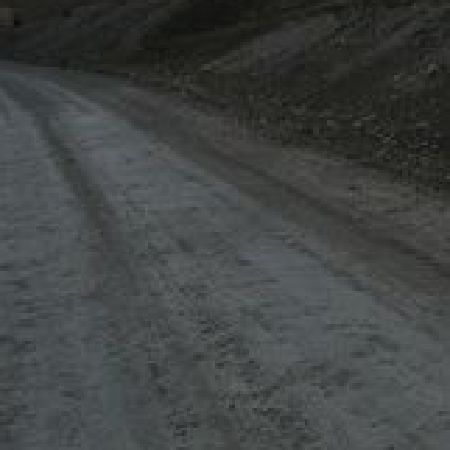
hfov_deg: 22.4
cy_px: -10
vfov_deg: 23.8
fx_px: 1015
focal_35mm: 69
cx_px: 580
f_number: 3.5
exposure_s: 1/60
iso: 250
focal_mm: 6.7
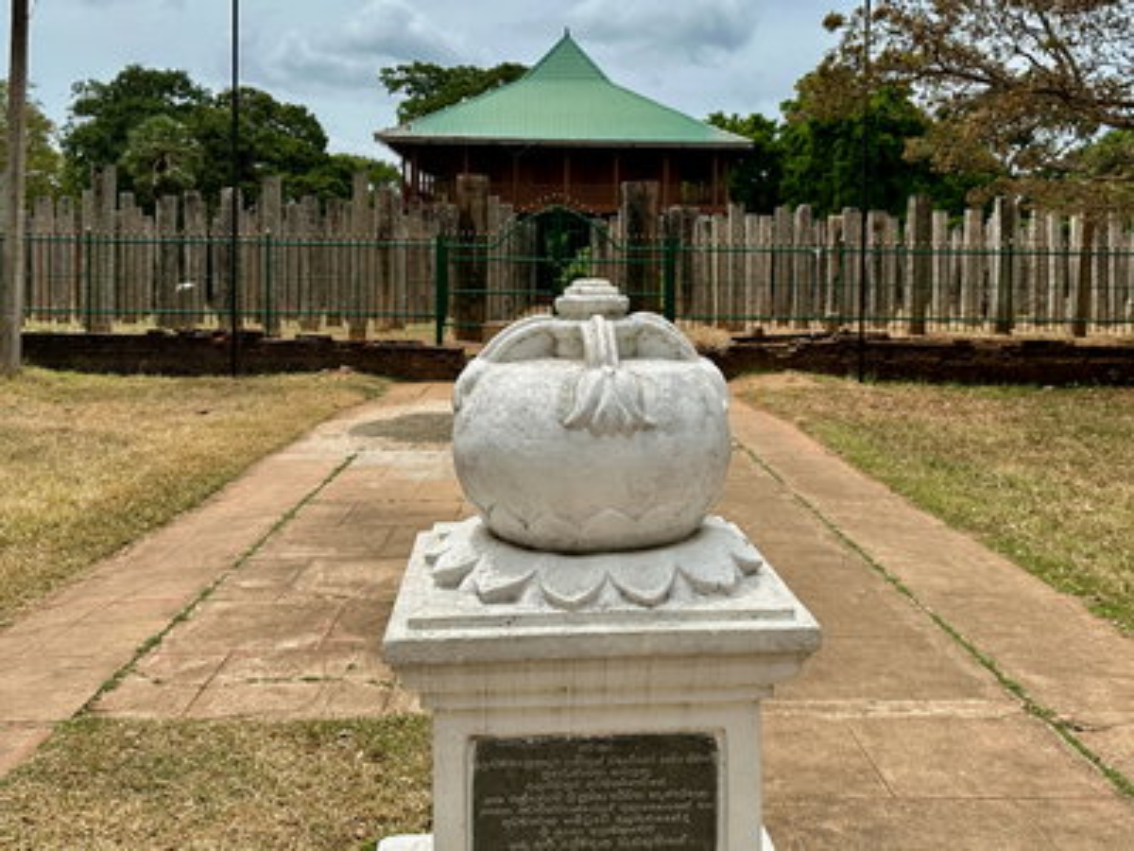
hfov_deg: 71.6
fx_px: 786
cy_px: 426
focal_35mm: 24
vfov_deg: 56.8
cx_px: 567
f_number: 1.78
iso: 80
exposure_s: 1/7576
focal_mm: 6.86
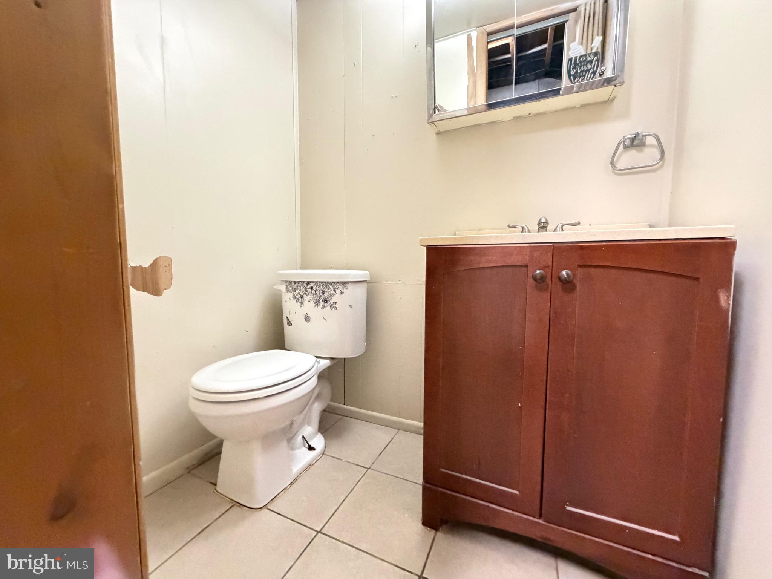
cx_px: 386
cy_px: 290
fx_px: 312
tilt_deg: -3.9
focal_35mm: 14
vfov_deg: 85.7
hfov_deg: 102.1
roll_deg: +0.4
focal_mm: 2.22
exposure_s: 1/40
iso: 1600
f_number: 2.2
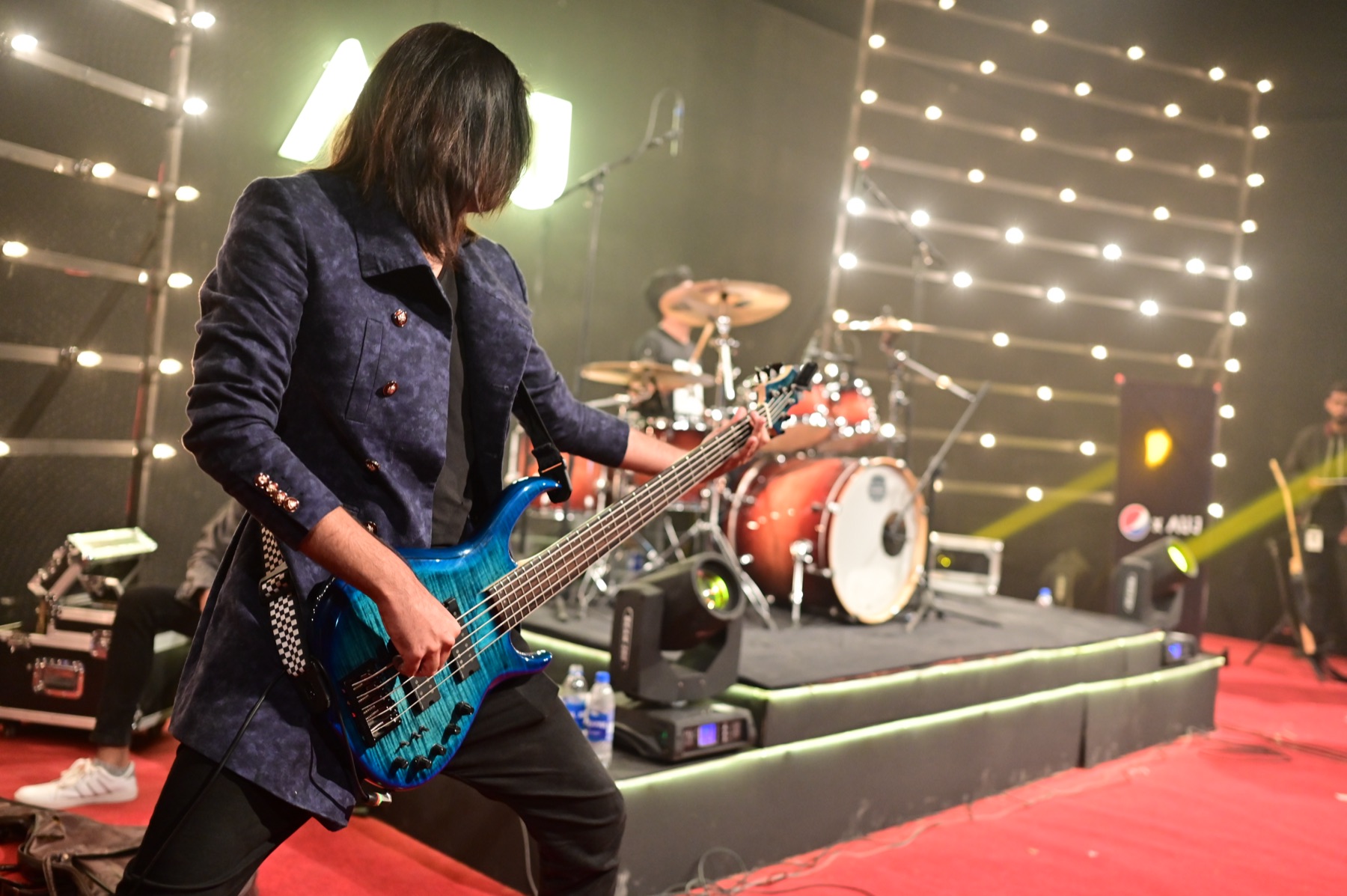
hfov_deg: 54.5
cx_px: 674
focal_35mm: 35
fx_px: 1308
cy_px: 448
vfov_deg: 37.8
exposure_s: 1/160
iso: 2500
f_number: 2.2
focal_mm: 35
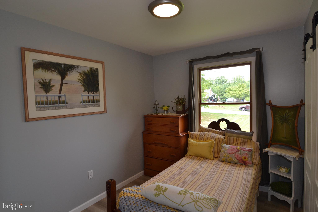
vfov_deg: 63.2
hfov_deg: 85.4
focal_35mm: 20
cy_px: 106
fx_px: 172
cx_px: 159
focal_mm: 13
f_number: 5.6
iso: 360
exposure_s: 1/125
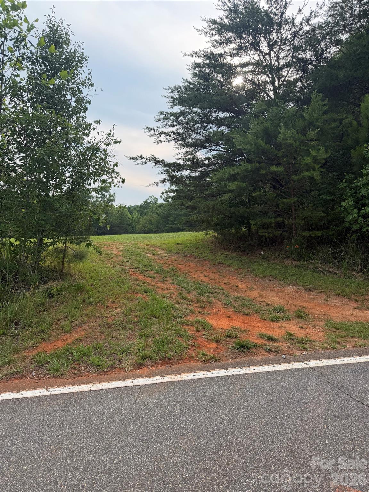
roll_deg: -5.1
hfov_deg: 56.8
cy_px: 246
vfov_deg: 71.6
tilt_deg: +0.9
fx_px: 341
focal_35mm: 24
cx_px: 184
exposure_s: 1/1855
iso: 80
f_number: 1.78
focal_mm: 6.76
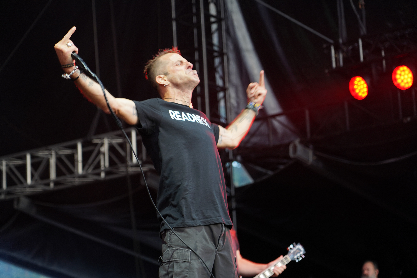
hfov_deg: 19.5
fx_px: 1216
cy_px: 139
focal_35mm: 105
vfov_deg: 13.0
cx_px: 208
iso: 500
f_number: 4
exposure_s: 1/125
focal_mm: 105
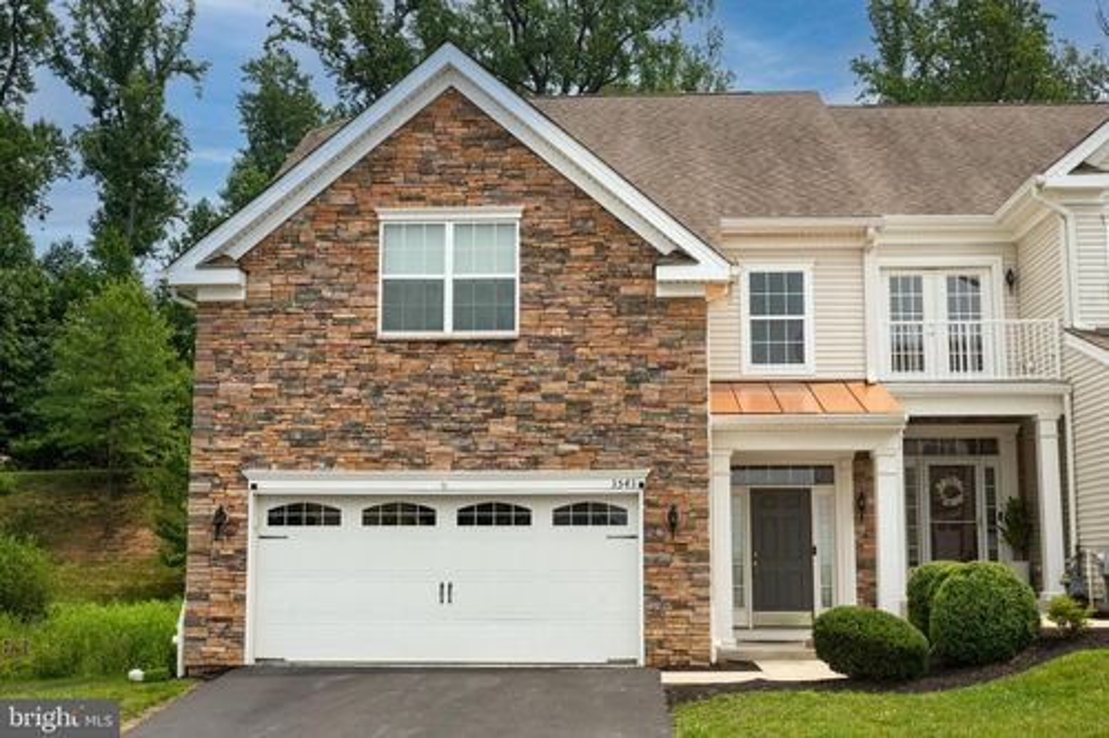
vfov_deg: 31.9
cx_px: 554
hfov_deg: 46.4
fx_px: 1293
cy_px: 369
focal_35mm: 42
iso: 200
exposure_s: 1/800
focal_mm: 42
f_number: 7.1
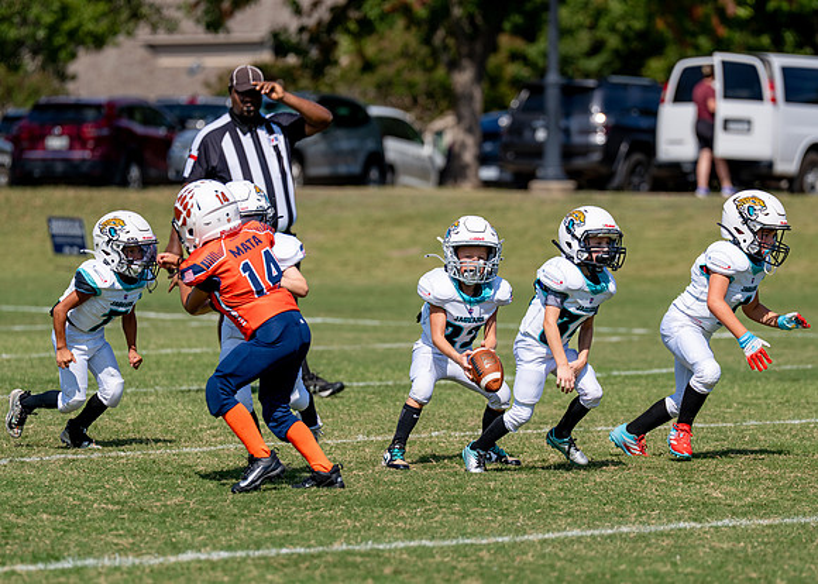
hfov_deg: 8.4
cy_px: 315
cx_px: 471
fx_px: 5545
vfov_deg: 6.0
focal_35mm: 239
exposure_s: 1/4000
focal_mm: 200
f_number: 3.5
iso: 200
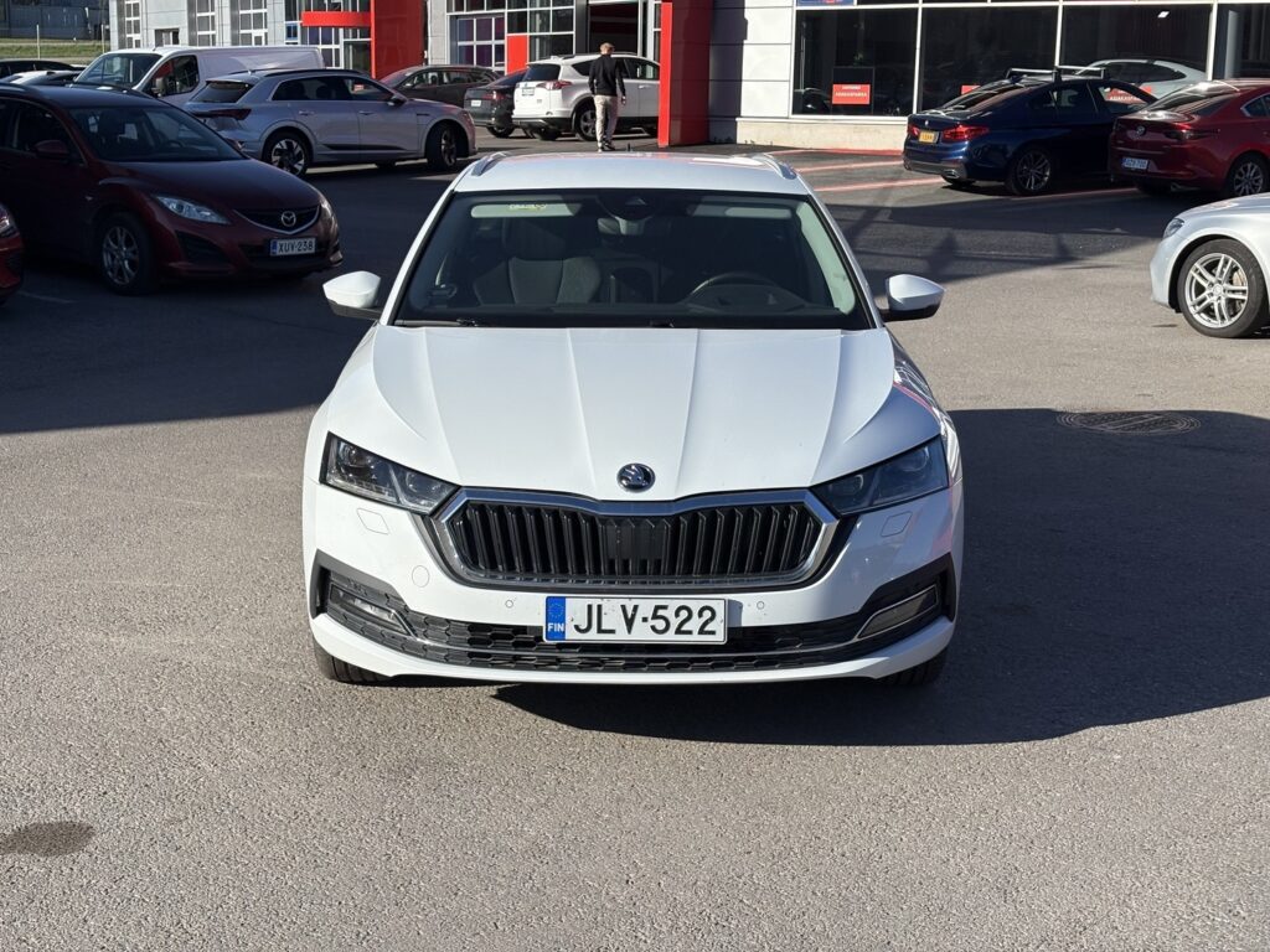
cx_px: 635
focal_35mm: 52
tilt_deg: -11.4
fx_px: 1908
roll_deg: -0.4
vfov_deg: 28.0
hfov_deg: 36.8
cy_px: 476
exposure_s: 1/4630
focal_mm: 5.96
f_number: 1.6
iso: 32
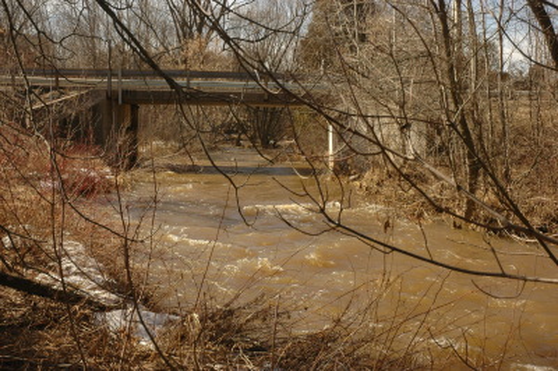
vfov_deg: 25.7
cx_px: 279
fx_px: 813
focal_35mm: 52
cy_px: 186
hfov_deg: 37.9
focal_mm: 35
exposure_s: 1/160
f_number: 11
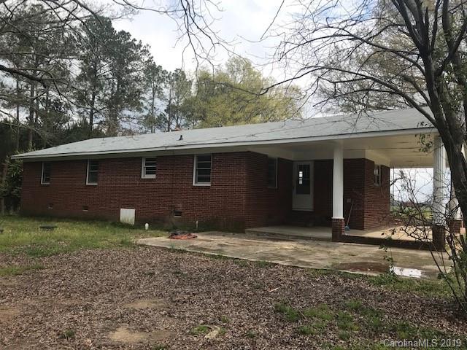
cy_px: 175
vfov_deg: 49.7
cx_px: 234
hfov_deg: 63.4
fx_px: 378
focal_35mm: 28
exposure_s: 1/1808
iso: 20
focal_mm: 3.99
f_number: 1.8
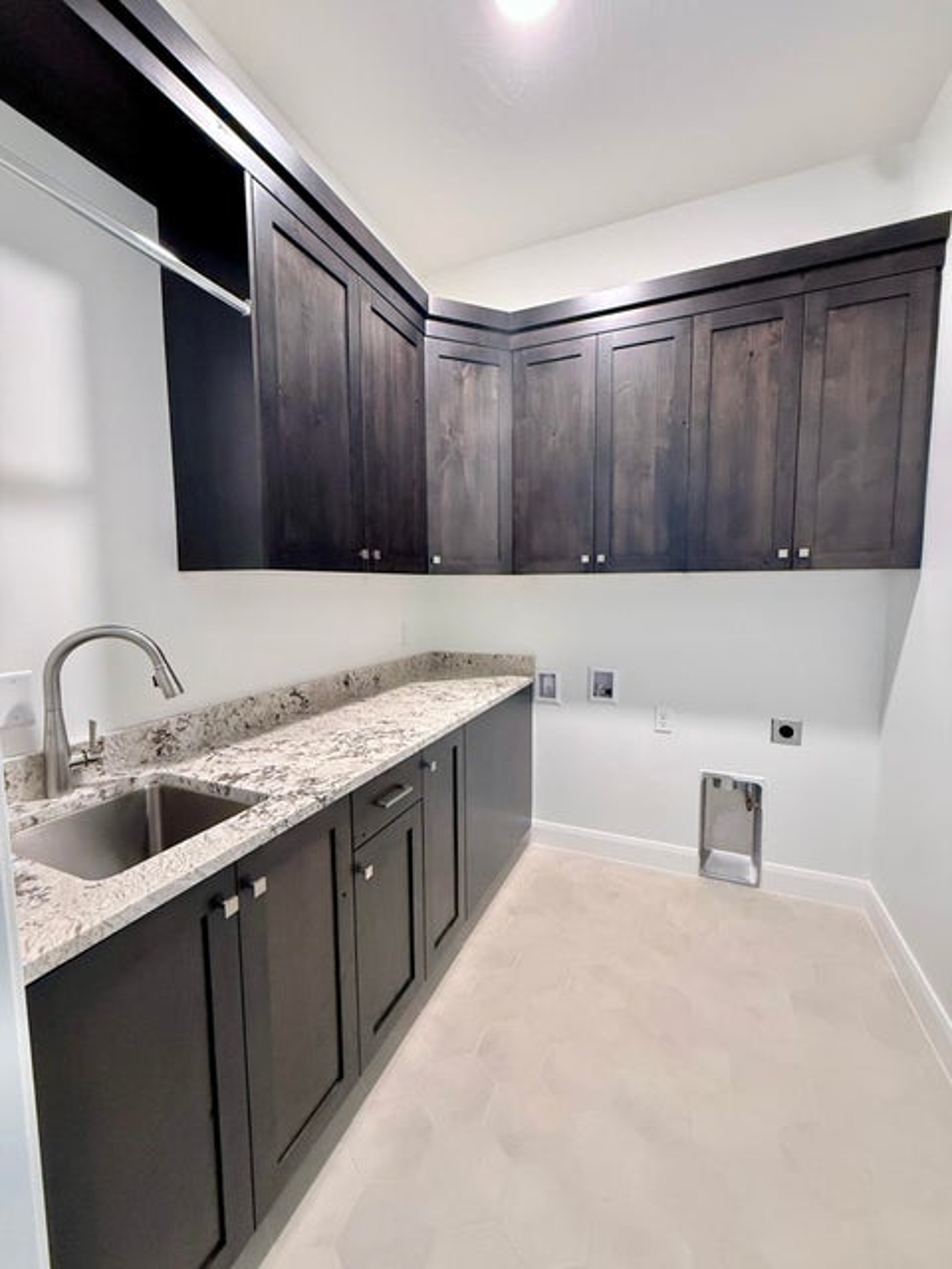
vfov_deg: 102.1
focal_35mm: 14
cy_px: 634
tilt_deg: -4.2
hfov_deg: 85.7
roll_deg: -0.3
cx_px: 476
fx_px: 513
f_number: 2.2
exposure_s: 1/60
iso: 500
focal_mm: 2.22
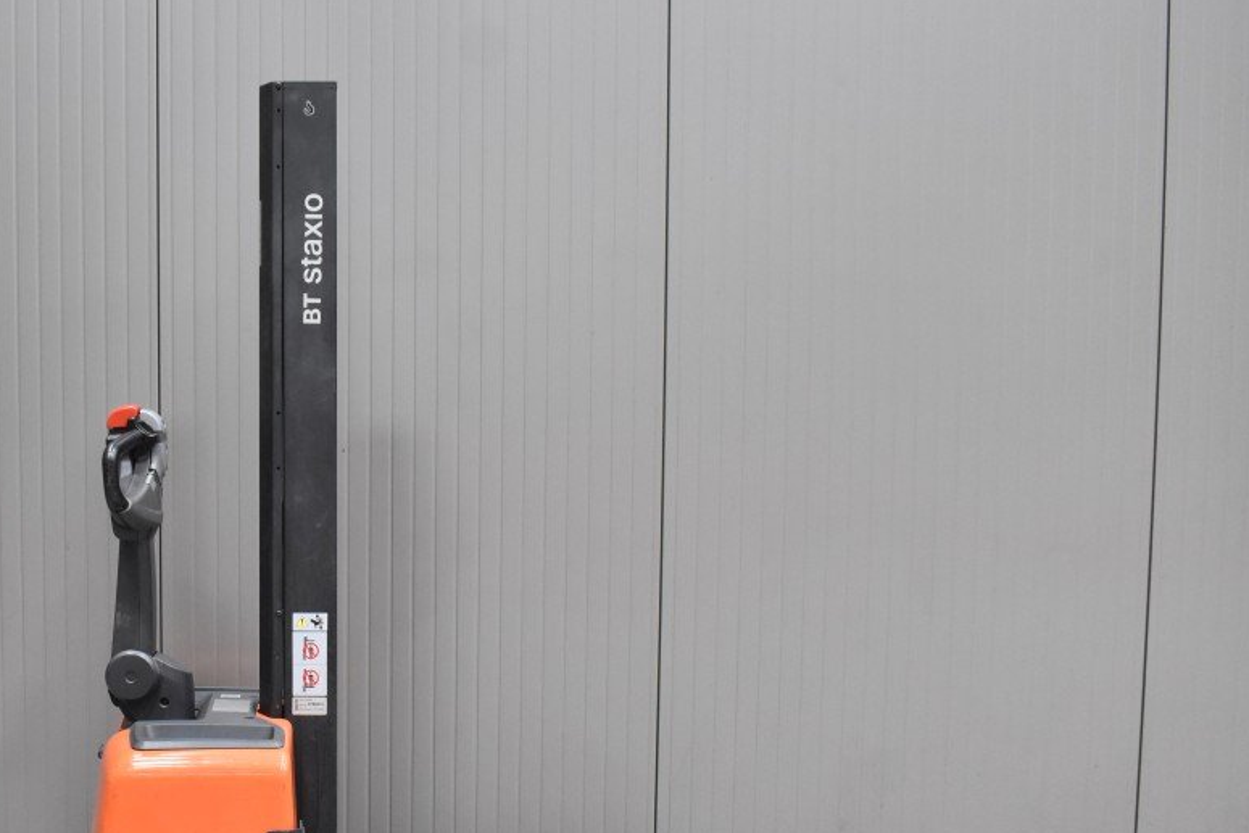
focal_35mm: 49
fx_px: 1692
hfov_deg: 39.5
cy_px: 583
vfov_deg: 27.4
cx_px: 326
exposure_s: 1/30
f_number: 5
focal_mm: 21
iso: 1600
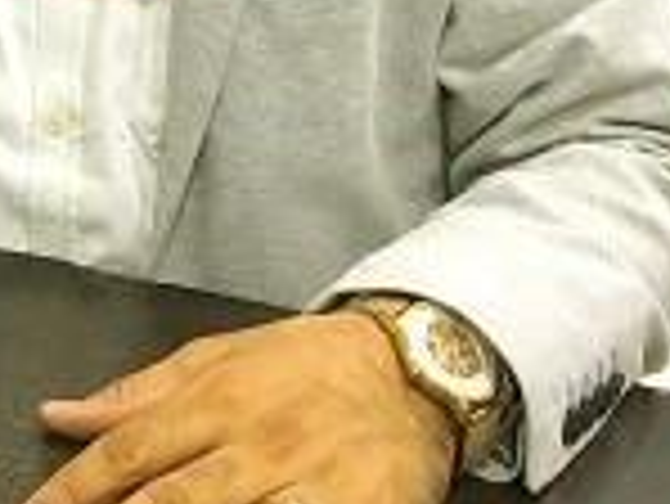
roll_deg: -1.1
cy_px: -223
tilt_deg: -10.9
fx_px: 1879
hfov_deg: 18.2
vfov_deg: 14.4
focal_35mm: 97
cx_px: -301
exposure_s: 1/33
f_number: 2.2
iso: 125
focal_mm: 4.15
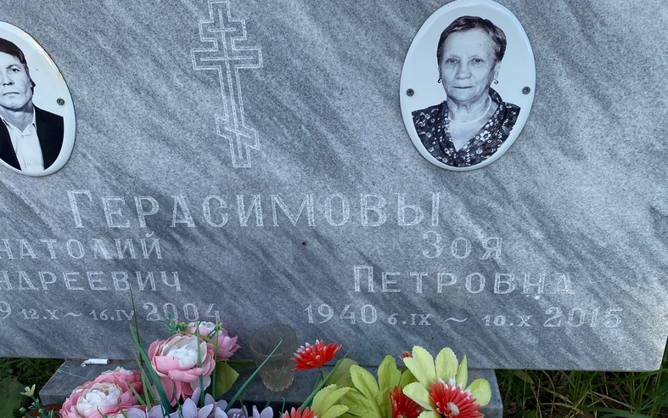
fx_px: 510
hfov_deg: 66.5
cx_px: 336
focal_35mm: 28
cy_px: 183
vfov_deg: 44.5
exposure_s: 1/890
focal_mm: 4.25
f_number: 1.8
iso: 32
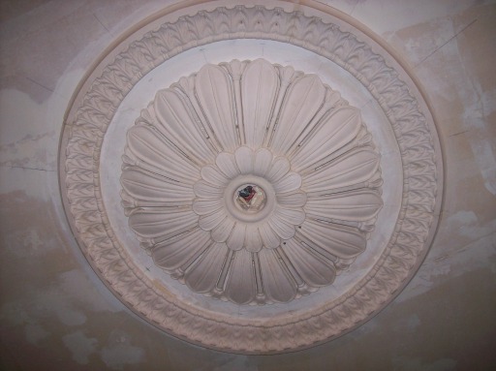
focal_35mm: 36
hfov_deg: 51.4
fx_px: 515
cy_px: 186
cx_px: 248
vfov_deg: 39.6
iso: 80
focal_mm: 6
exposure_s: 1/64
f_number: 2.7
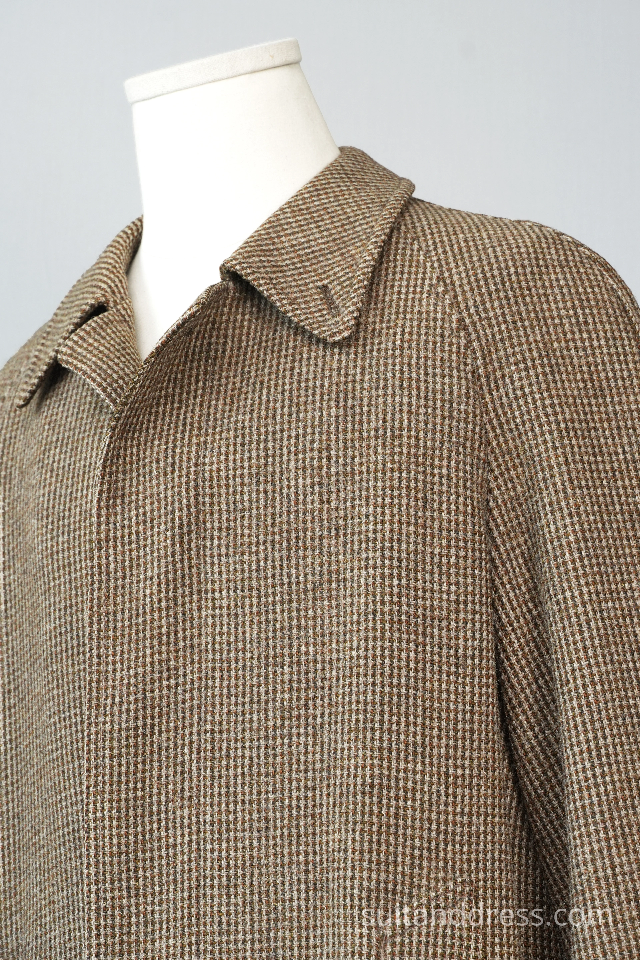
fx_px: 2800
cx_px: 320
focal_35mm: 105
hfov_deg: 13.0
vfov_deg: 19.5
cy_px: 480
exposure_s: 1/25
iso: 400
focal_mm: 70
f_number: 8
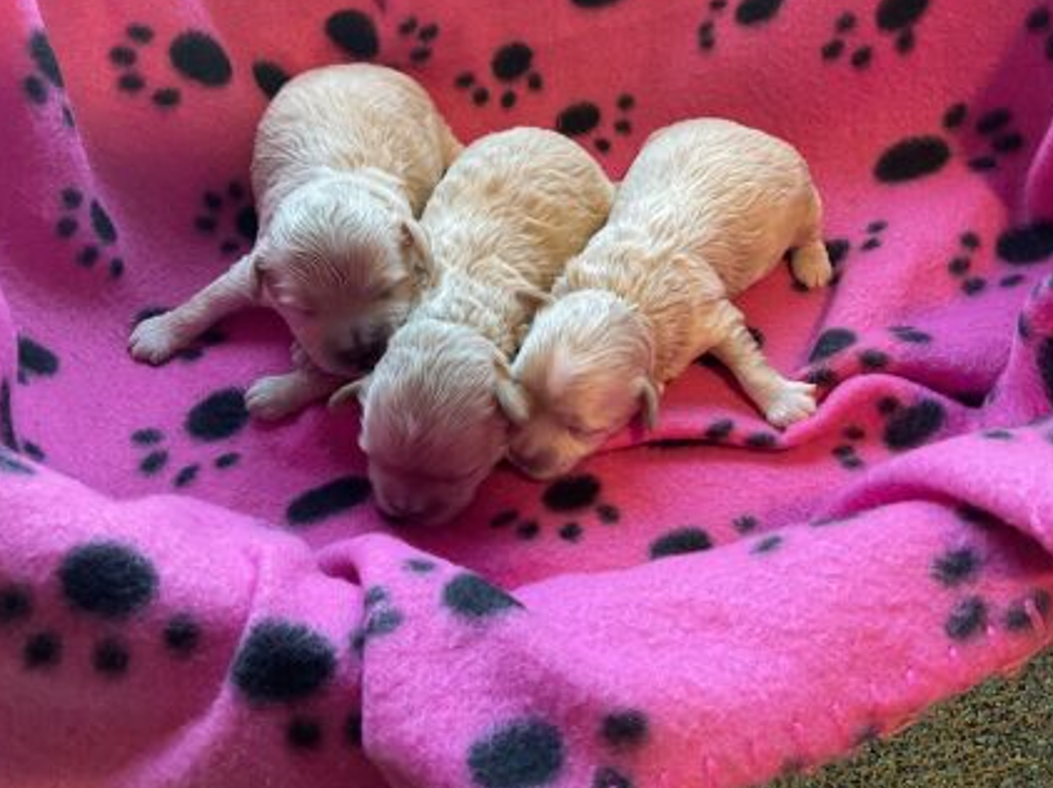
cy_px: 377
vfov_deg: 42.9
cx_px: 569
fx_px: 1003
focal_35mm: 33
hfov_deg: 55.3
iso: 64
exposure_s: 1/50
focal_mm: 3
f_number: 1.8
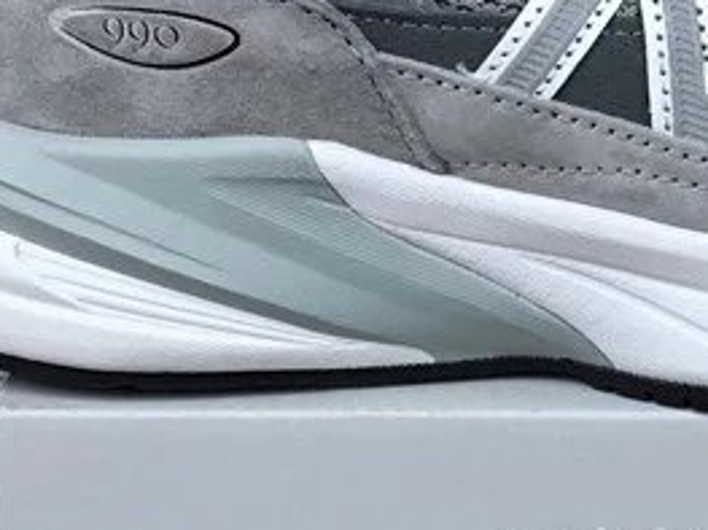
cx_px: 665
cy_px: 338
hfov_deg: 18.2
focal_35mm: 106
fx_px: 2167
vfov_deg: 13.9
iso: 25
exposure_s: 1/388
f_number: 2.4
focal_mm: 3.3
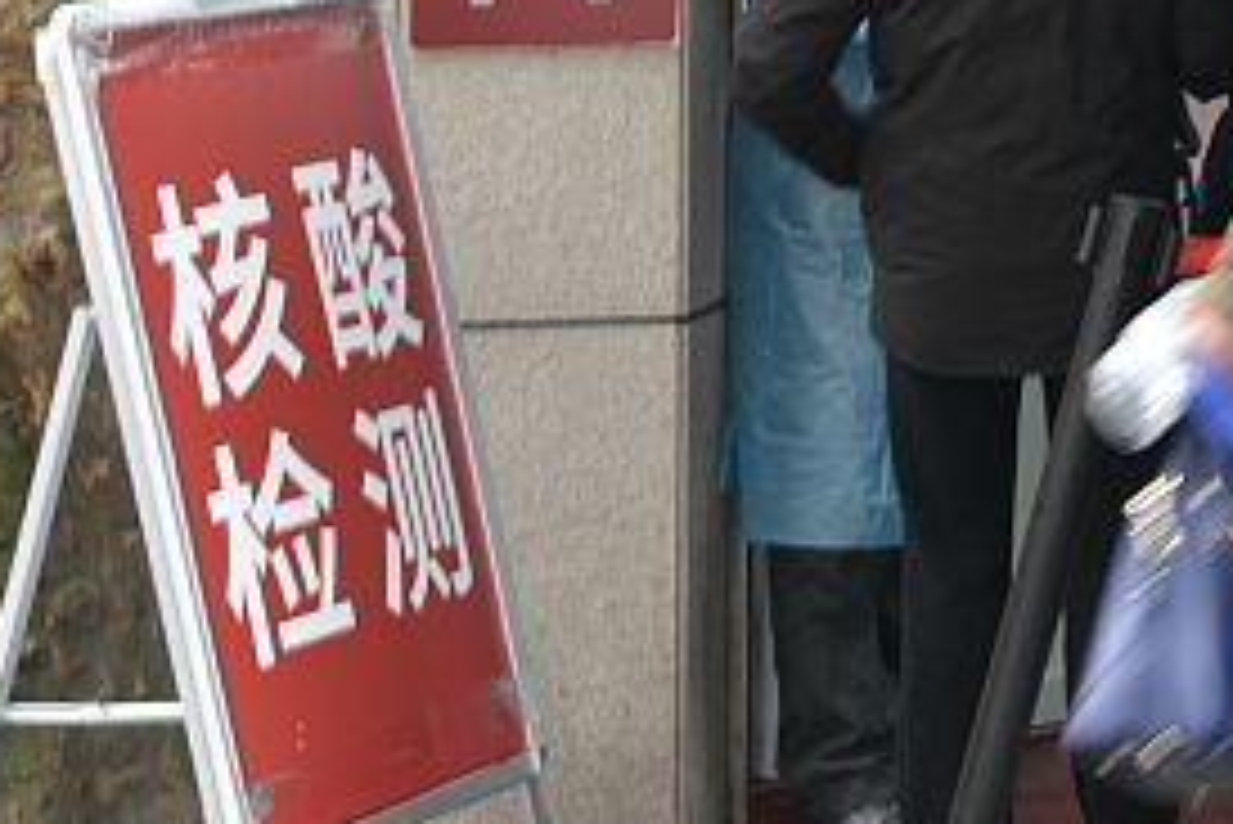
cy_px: -545
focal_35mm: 175
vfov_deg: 7.7
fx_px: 5997
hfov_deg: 10.7
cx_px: 2470
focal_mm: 40
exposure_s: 1/13
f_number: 5
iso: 640
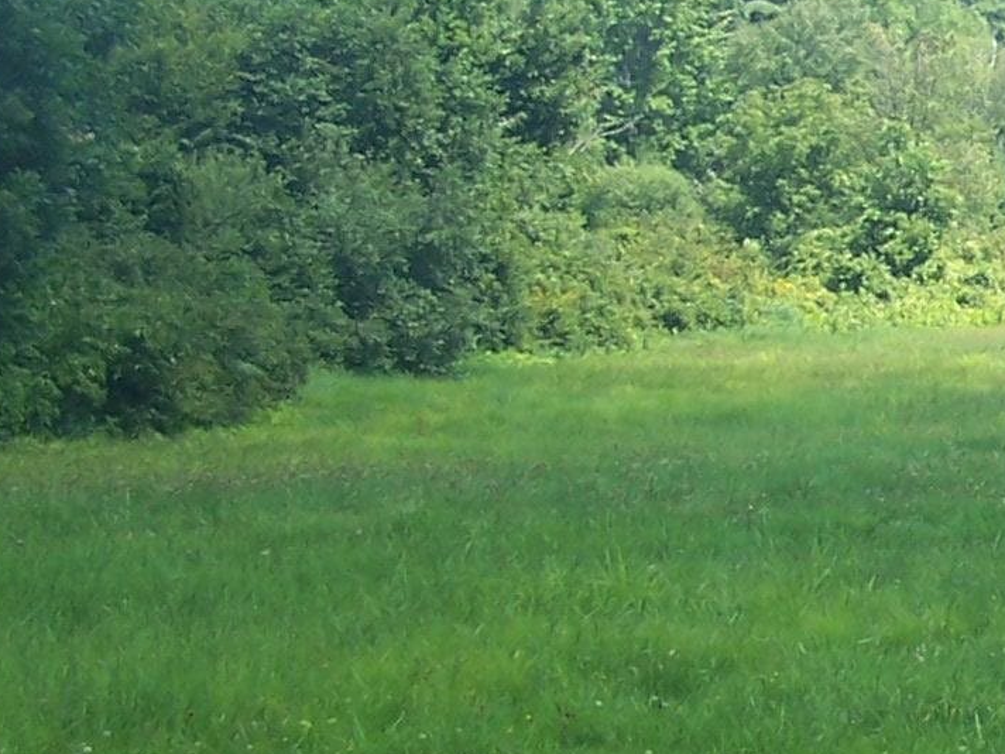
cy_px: 501
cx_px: 1606
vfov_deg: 12.0
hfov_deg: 14.7
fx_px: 3571
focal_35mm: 123
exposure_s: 1/350
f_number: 2.8
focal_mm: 6.3
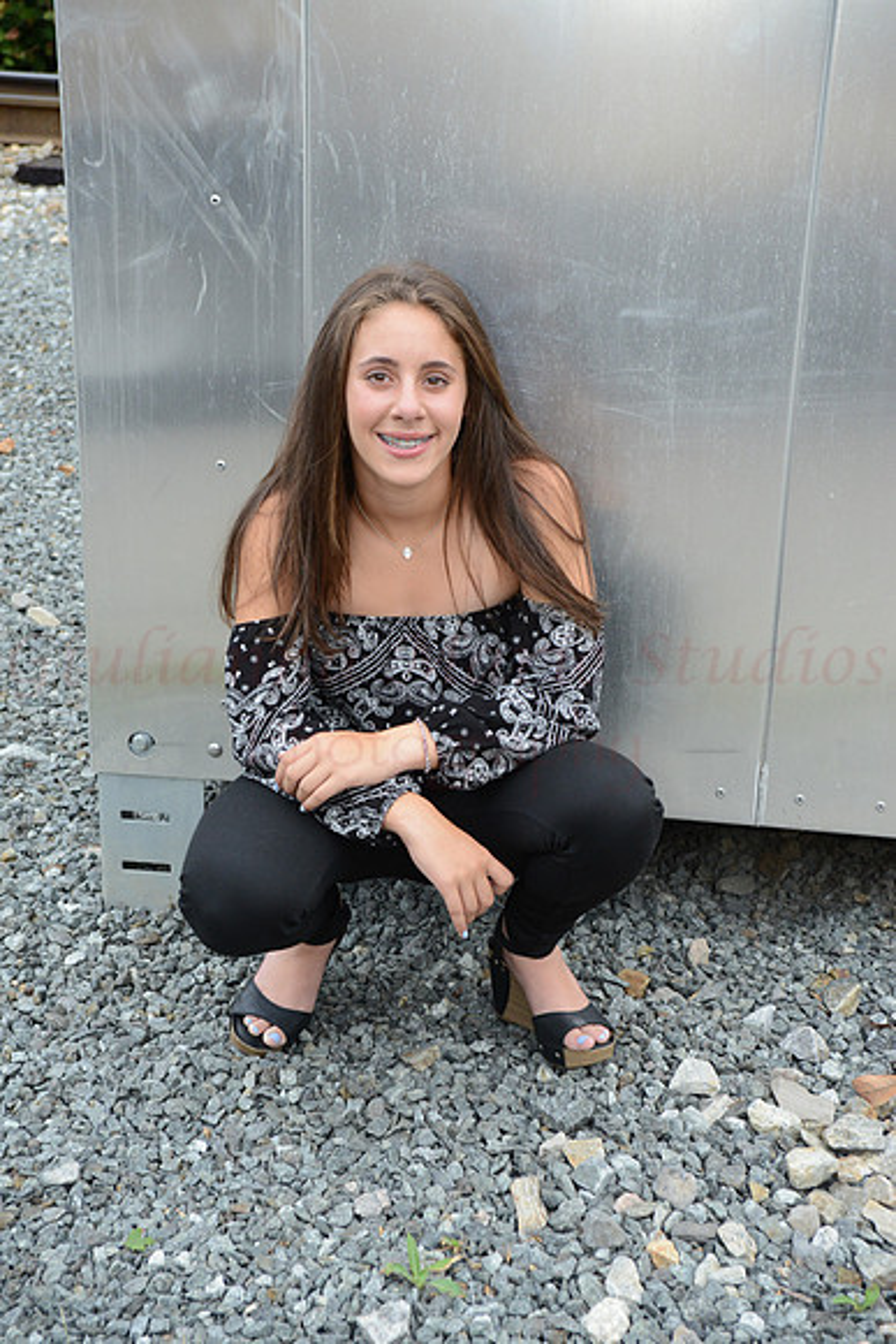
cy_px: 672
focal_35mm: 55
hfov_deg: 24.6
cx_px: 448
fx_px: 2052
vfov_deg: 36.2
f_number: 8
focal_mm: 55
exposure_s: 1/60
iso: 1600
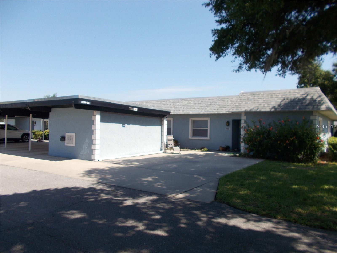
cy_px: 126
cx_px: 168
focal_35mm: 26
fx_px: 253
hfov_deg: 67.3
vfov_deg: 53.1
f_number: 8
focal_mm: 4.6
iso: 80
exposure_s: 1/100
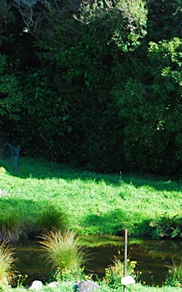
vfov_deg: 15.4
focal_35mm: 135
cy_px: 218
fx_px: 1074
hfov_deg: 9.6
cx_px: 218
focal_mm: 38
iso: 400
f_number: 5.6
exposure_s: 1/400
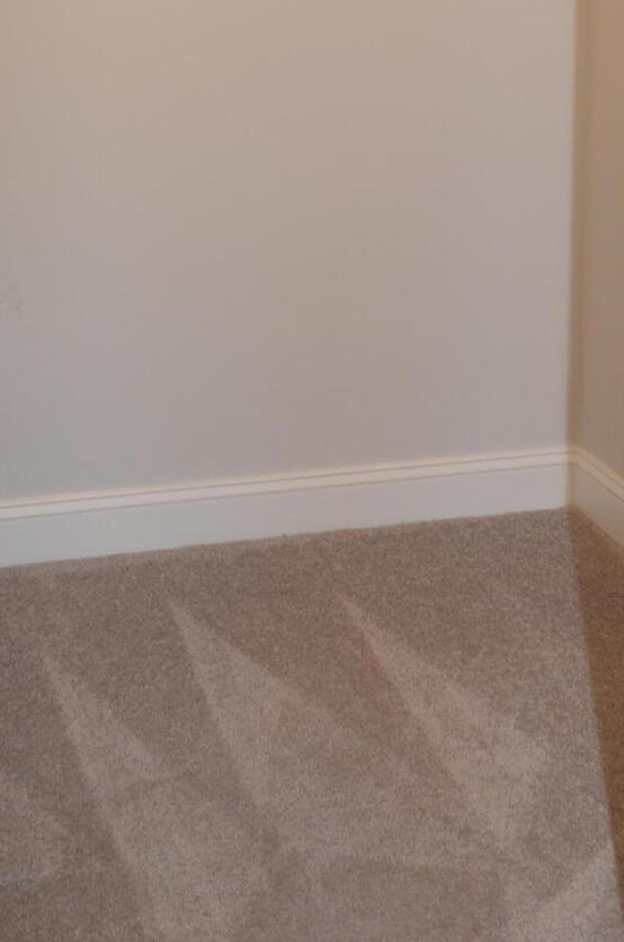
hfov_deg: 20.8
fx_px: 1698
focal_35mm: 65
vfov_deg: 29.1
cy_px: 11
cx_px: 368
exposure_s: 1/60
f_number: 4
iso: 560
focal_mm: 18
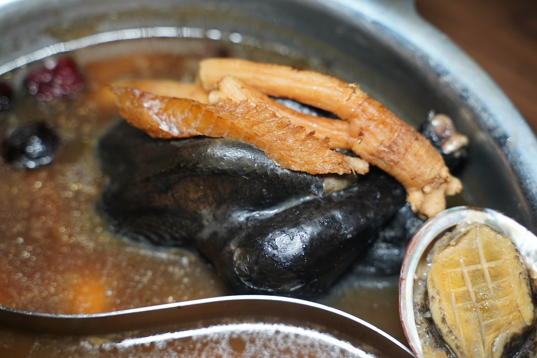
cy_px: 179
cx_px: 268
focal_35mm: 75
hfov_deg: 27.0
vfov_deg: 18.2
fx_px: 1119
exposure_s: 1/80
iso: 1000
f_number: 4
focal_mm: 75
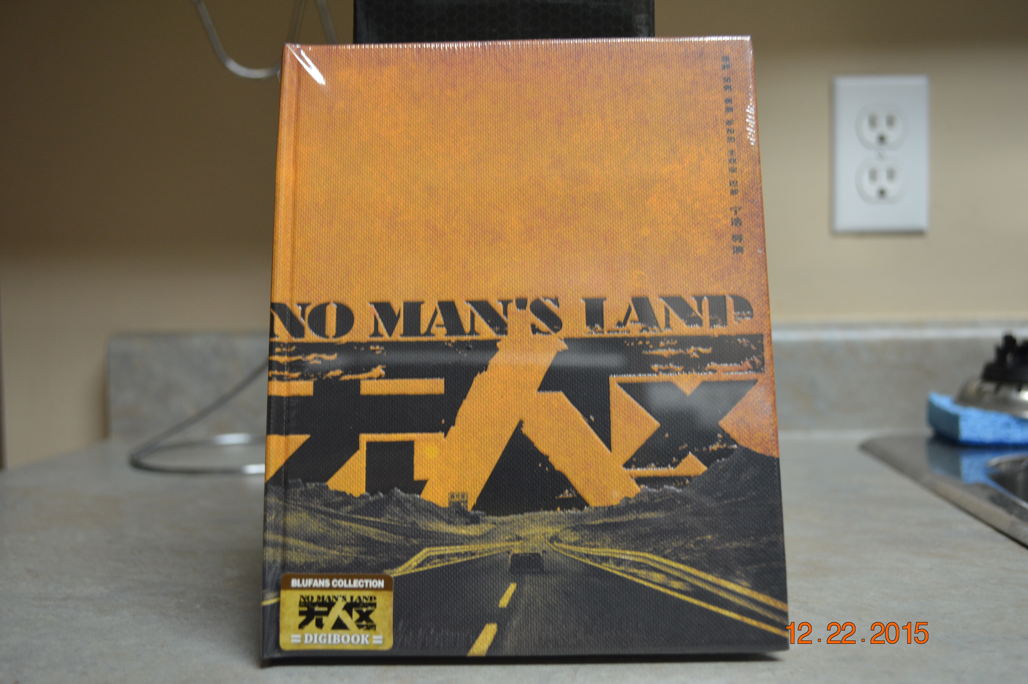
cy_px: 342
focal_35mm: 36
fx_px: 1027
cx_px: 514
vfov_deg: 36.8
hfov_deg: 53.2
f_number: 4
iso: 400
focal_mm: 24
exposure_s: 1/20
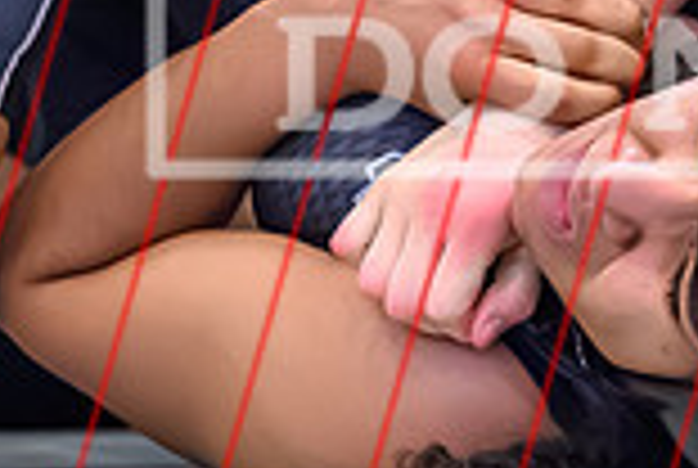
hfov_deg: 2.5
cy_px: 311
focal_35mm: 816
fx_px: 15852
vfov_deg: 1.7
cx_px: 1298
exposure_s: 1/640
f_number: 2.8
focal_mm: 160
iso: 10000
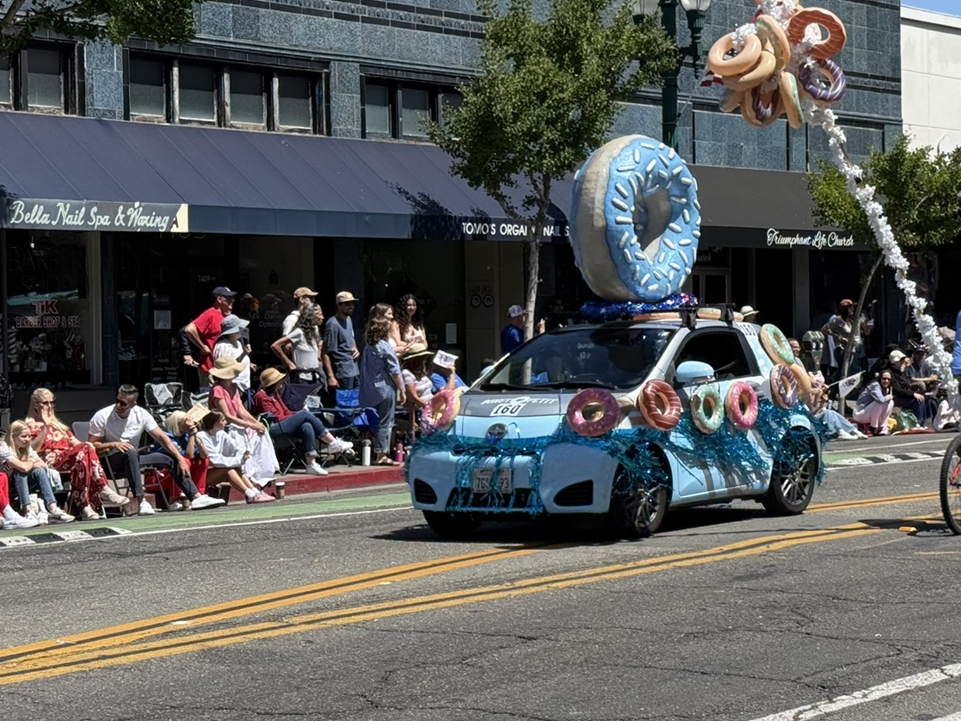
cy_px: 286
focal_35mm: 88
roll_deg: +2.0
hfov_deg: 22.1
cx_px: 696
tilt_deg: +0.5
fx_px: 2443
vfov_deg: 16.8
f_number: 1.78
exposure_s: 1/4098
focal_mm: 6.76
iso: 64
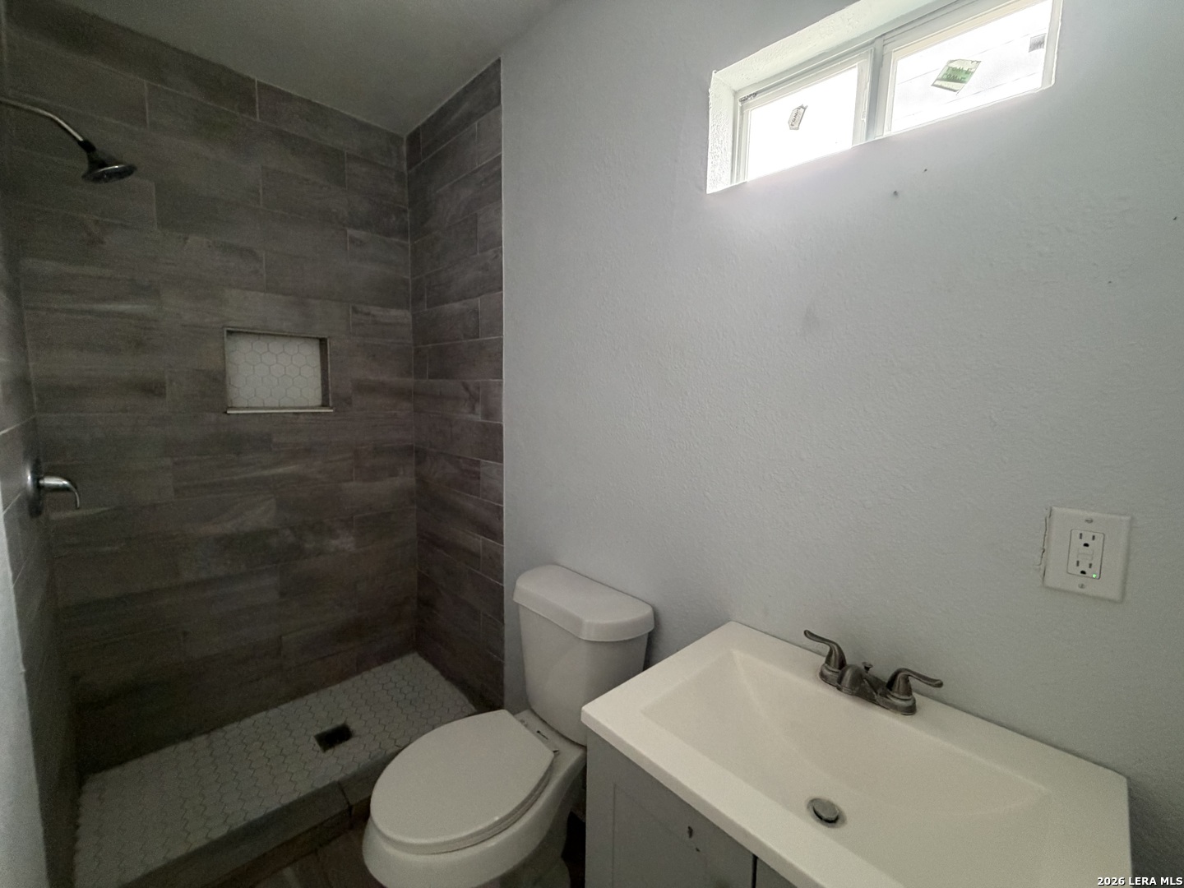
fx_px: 479
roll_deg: -0.2
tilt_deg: -5.4
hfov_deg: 102.1
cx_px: 592
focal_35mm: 14
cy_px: 444
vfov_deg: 85.7
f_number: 2.2
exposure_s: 1/60
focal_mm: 2.22
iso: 500
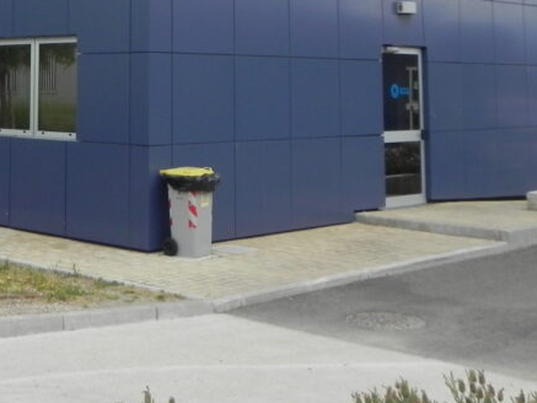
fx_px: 1055
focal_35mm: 68
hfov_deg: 27.8
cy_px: -23
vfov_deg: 20.7
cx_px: 91
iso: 160
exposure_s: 1/258
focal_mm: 5.2
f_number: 6.3
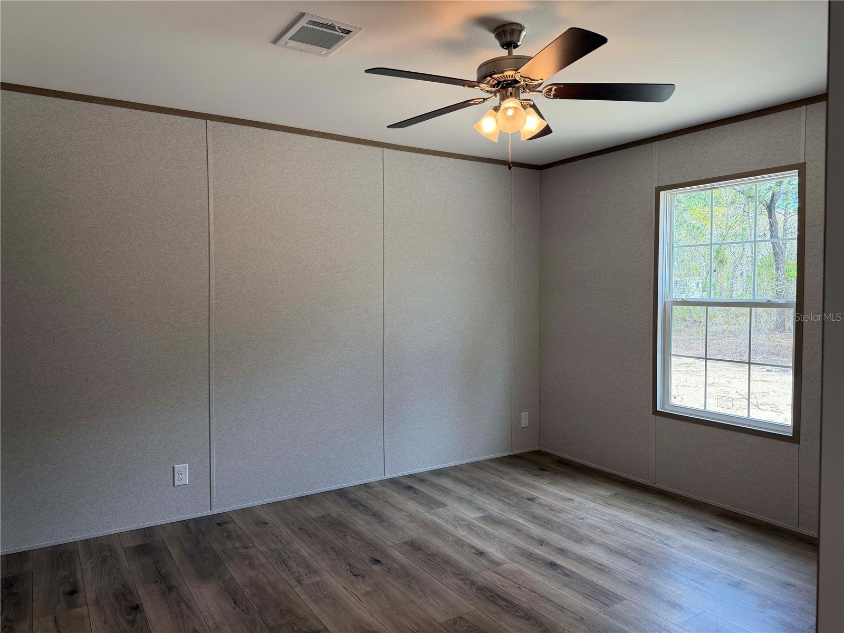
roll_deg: +1.1
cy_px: 316
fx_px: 585
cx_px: 422
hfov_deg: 71.6
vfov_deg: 56.8
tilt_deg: -1.3
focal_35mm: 24
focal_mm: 6.76
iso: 160
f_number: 1.78
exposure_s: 1/217
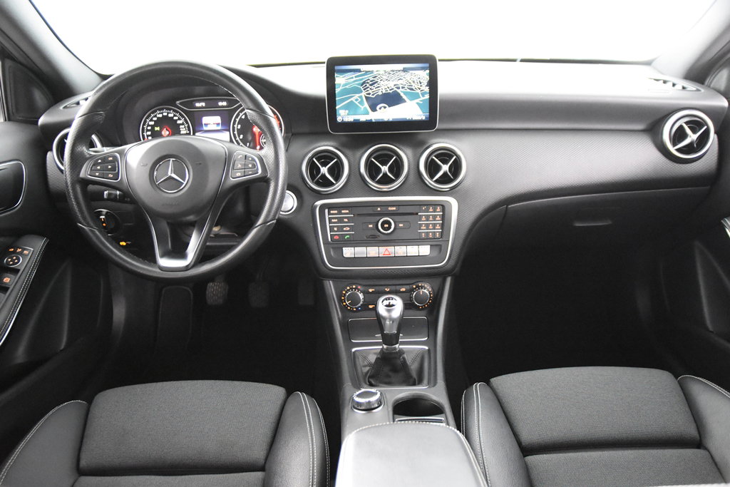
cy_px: 244
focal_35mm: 30
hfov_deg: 61.9
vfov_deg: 43.6
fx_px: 608
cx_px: 365
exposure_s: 1/30
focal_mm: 20
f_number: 2.8
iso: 10000
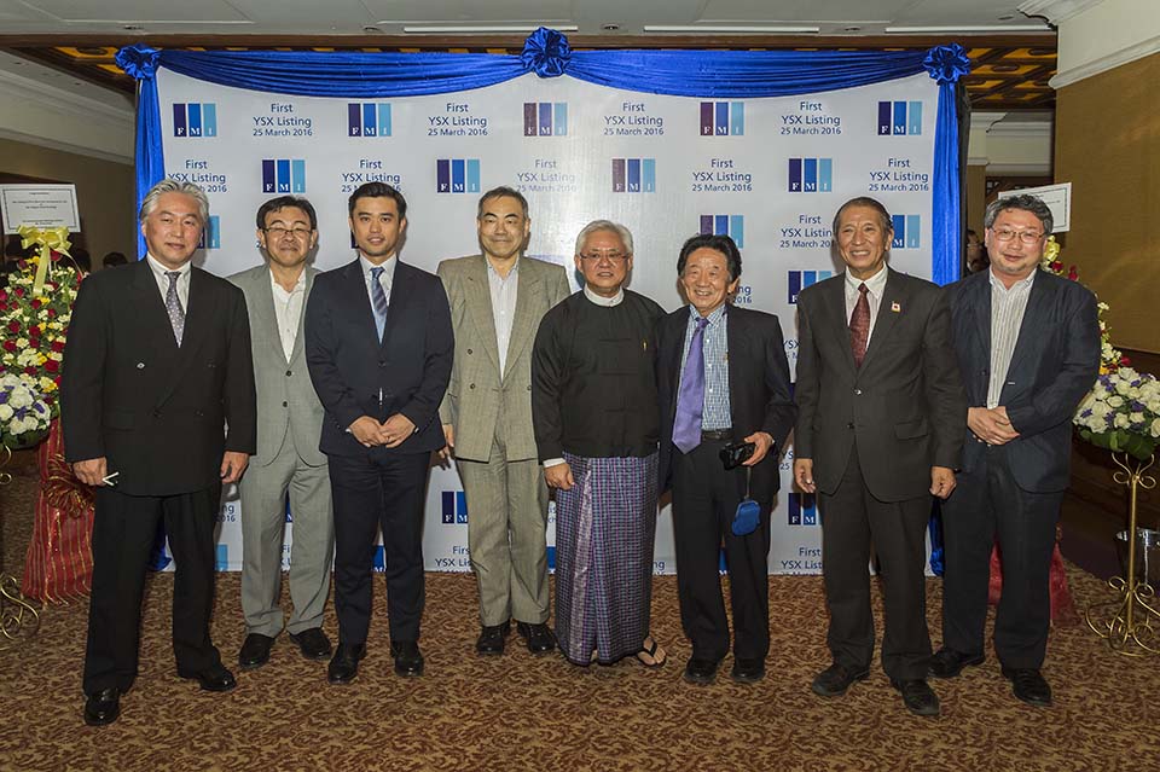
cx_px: 580
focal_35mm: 24
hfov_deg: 73.8
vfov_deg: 53.1
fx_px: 773
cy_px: 386
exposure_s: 1/250
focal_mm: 24
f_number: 7.1
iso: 640
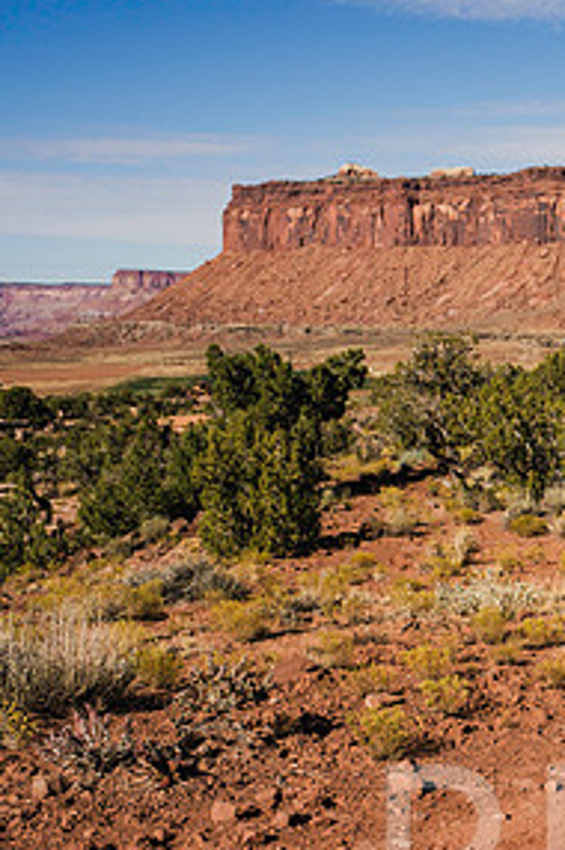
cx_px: 812
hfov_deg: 18.7
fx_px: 1534
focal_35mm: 65
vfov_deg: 30.9
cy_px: 510
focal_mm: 32
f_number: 5
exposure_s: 1/1000
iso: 100
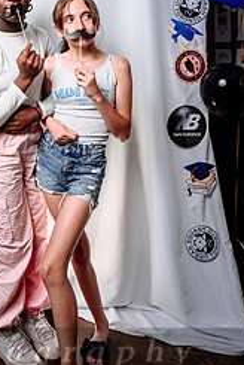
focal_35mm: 44
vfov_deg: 42.1
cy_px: 63
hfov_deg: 29.6
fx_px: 446
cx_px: 34
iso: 80
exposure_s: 1/200
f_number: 4.5
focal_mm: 24
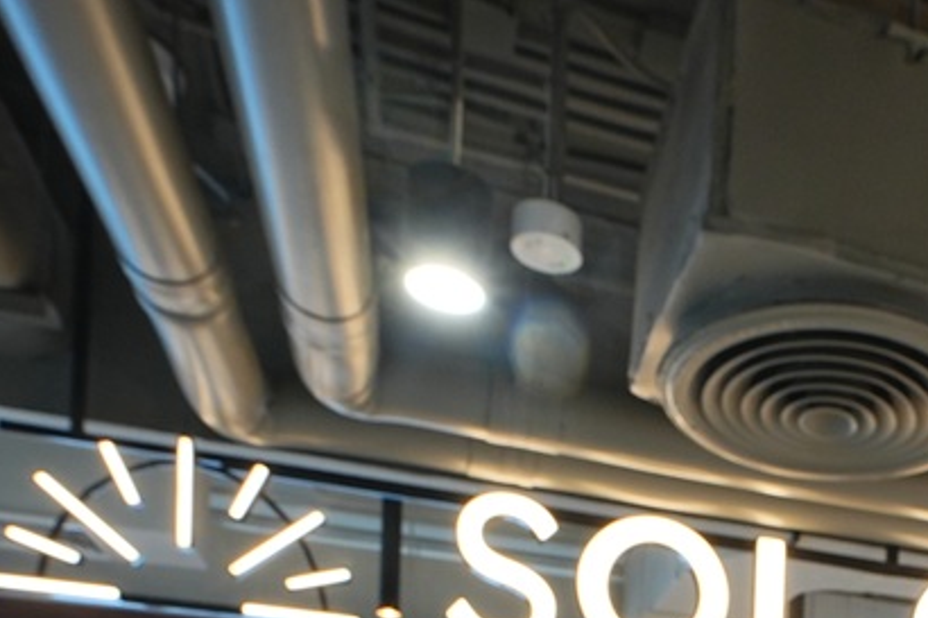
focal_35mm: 41
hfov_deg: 42.6
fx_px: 1056
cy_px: 867
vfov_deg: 26.1
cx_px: 869
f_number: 10
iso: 400
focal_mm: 14
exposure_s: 1/13
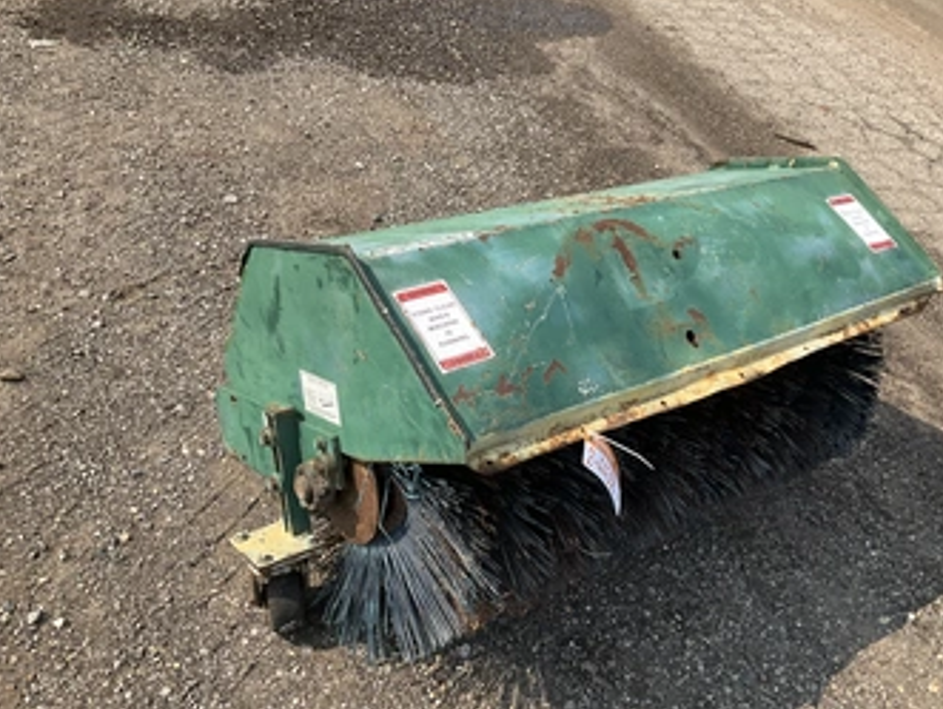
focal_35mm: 35
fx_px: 954
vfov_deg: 40.8
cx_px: 538
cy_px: 367
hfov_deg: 52.4
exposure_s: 1/1035
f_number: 1.8
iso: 25
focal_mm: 3
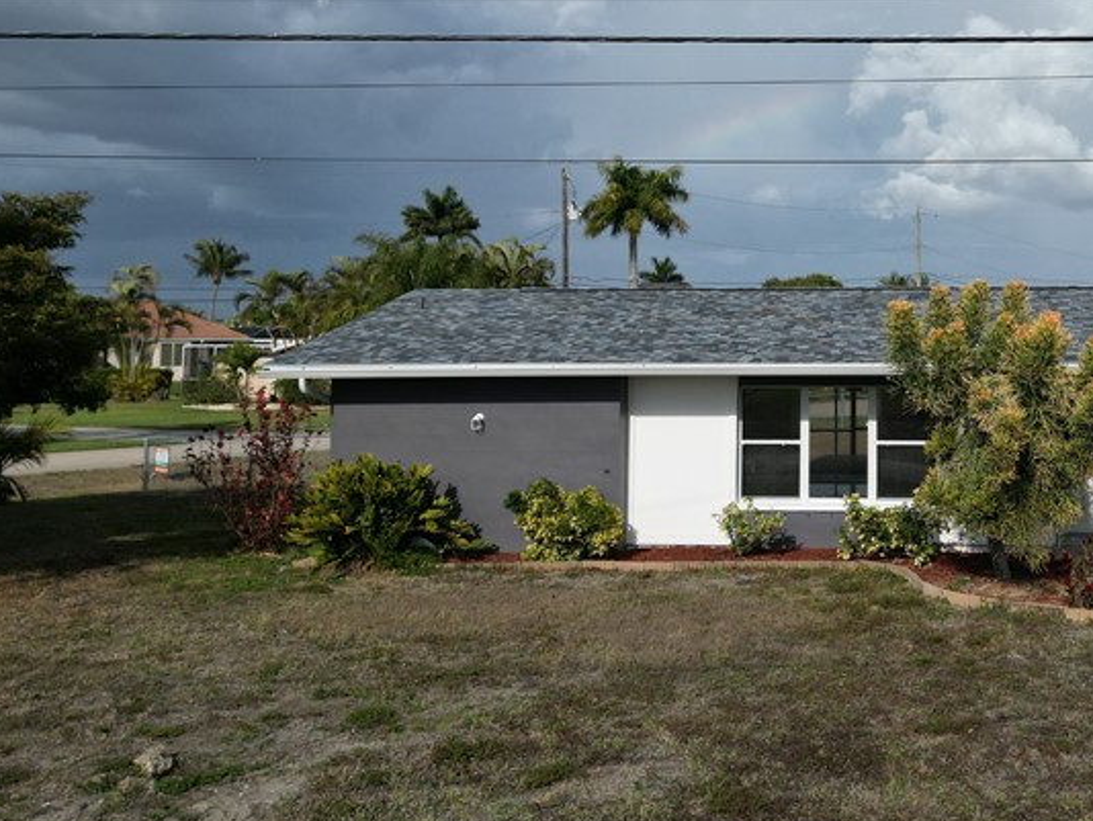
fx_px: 1453
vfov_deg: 31.2
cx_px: 907
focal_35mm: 46
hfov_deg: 39.3
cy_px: 256
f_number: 1.7
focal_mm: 6.72
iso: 130
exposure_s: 1/8000
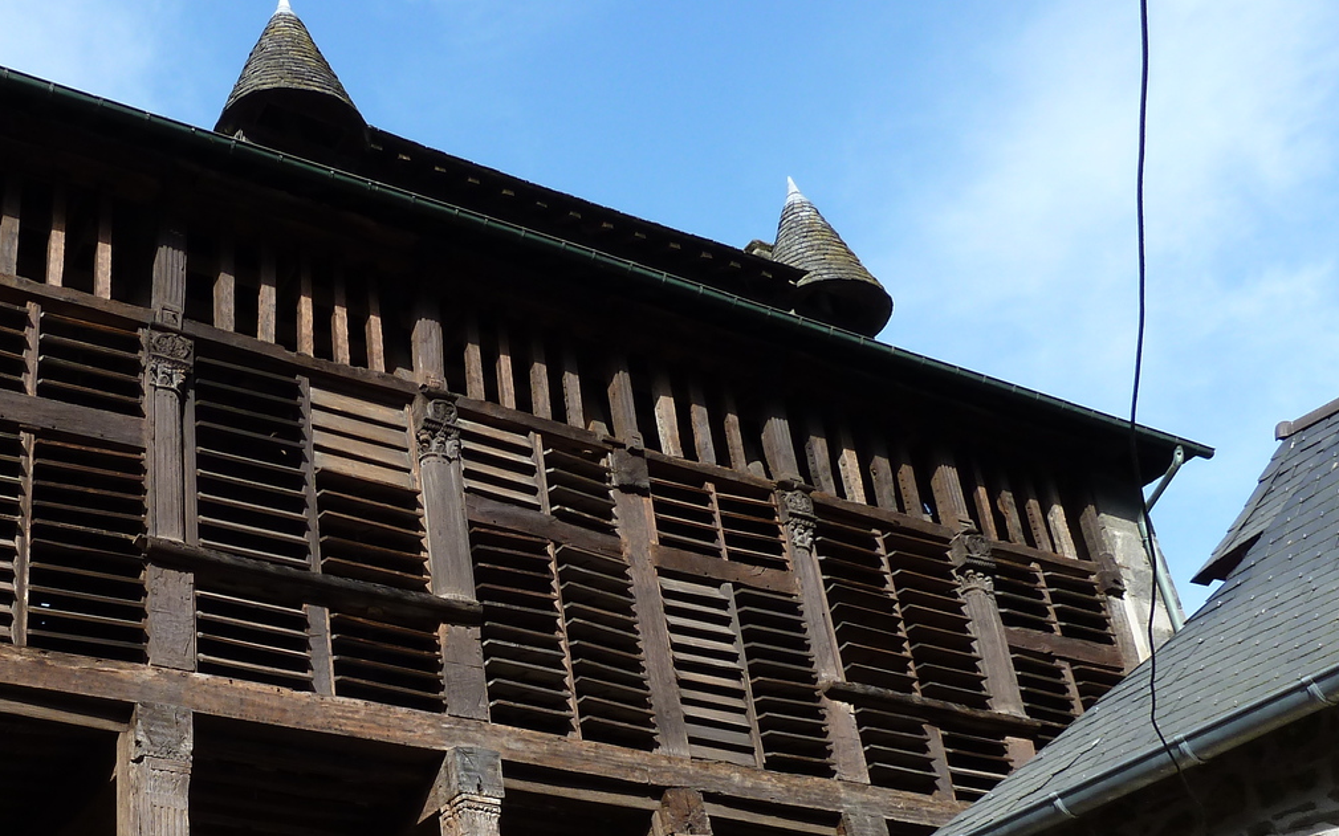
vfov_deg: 29.9
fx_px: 1532
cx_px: 300
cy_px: 658
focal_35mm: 42
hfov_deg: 45.2
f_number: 4
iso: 80
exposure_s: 1/250
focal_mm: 4.1
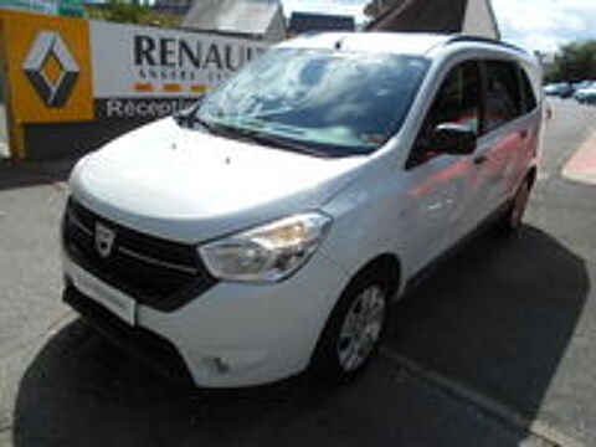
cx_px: 298
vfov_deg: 53.1
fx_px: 448
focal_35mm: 26
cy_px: 224
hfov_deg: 67.3
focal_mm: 4.6
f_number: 3.2
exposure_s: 1/800
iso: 80
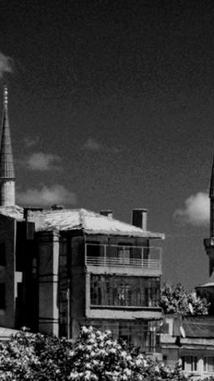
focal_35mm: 506
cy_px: 221
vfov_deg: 4.3
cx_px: 227
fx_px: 5110
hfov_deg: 2.4
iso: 200
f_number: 11
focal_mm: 148
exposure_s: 1/400
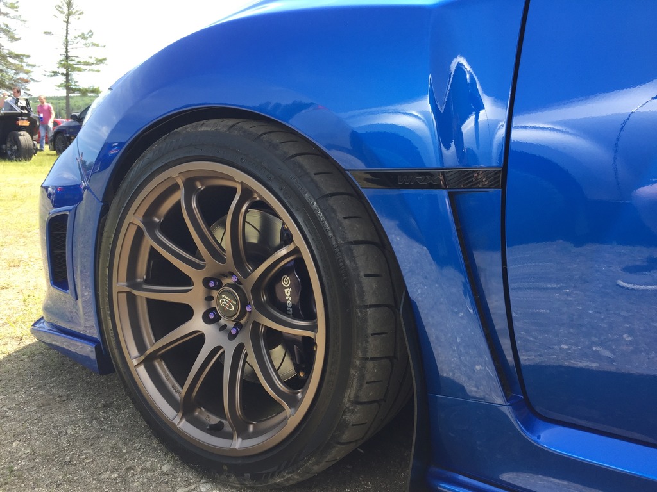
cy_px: 246
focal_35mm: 29
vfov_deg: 48.2
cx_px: 328
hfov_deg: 61.7
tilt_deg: -10.5
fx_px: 550
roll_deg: -1.0
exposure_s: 1/359
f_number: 2.2
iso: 32
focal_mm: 4.15
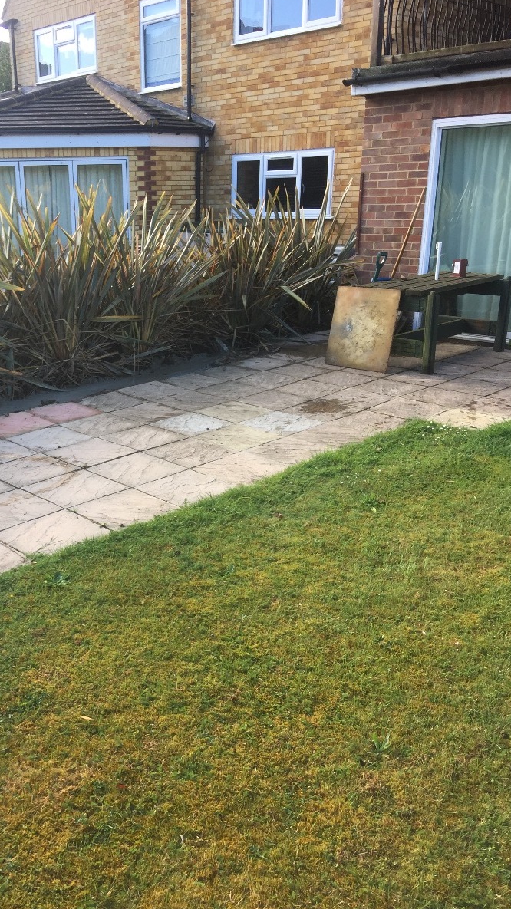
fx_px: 771
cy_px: 450
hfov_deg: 36.4
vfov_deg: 61.0
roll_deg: +1.8
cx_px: 186
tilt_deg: -21.9
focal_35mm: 32
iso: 32
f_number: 2.2
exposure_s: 1/223
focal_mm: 4.15
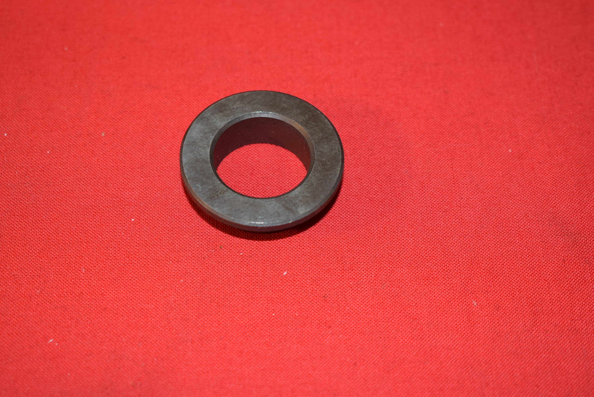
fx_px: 1189
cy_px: 198
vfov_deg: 19.0
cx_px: 297
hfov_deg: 28.1
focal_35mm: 72
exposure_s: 1/30
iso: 400
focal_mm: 48
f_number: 5.6
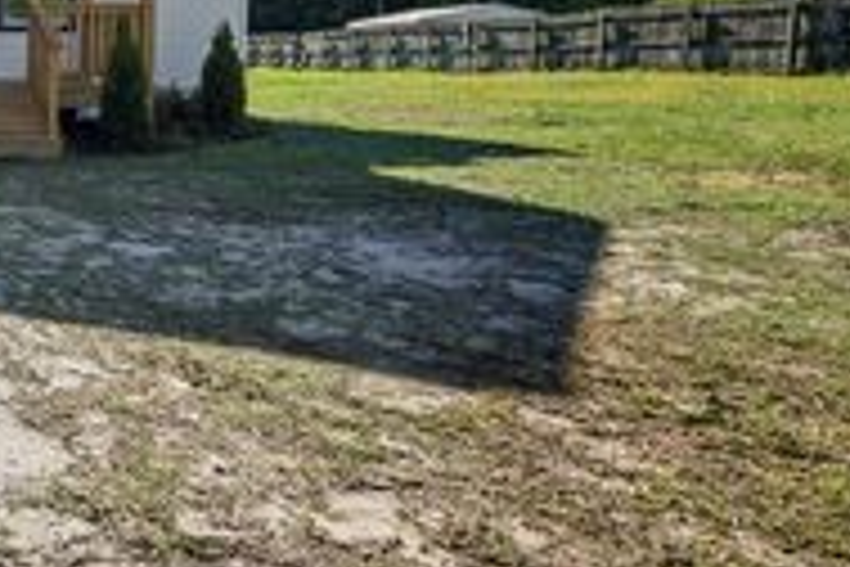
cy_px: 63
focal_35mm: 37
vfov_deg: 34.1
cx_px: -162
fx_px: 874
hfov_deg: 38.7
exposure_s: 1/100
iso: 320
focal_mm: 14
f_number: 9
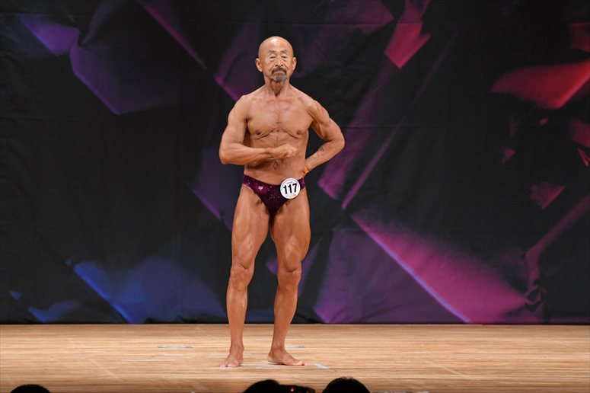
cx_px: 295
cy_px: 196
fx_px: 4669
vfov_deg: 4.8
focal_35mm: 285
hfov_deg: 7.2
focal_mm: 190
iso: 3200
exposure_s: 1/400
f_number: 5.6
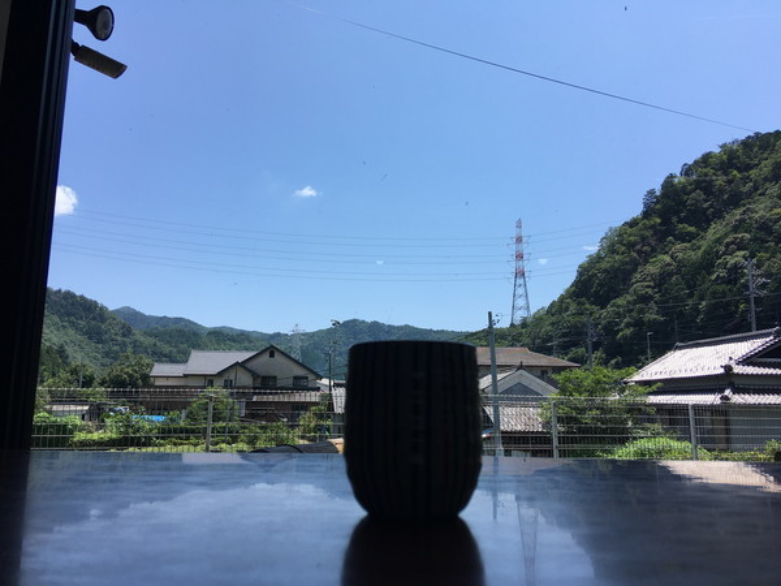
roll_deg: -0.2
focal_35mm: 29
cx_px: 390
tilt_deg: +8.9
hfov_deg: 61.7
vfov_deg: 48.2
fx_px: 654
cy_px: 293
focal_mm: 4.15
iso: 25
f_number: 2.2
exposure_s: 1/1261
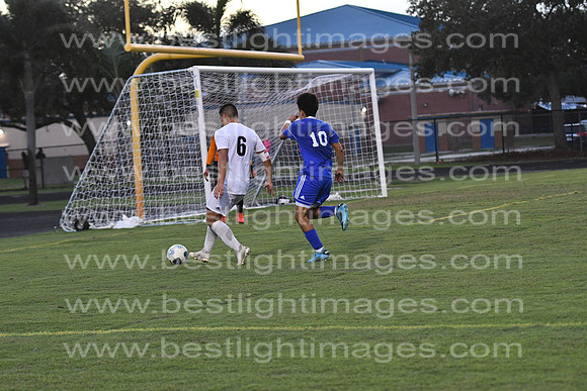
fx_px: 2006
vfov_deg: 11.2
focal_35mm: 123
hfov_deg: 16.6
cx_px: 294
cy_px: 196
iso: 1600
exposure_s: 1/800
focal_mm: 82
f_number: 3.2
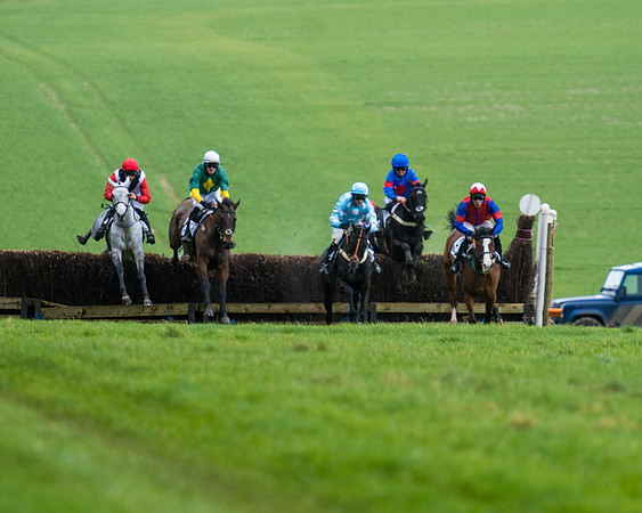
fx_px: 10984
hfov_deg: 3.3
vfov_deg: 2.7
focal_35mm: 578
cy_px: 243
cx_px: 341
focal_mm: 280
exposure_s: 1/1000
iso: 500
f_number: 4
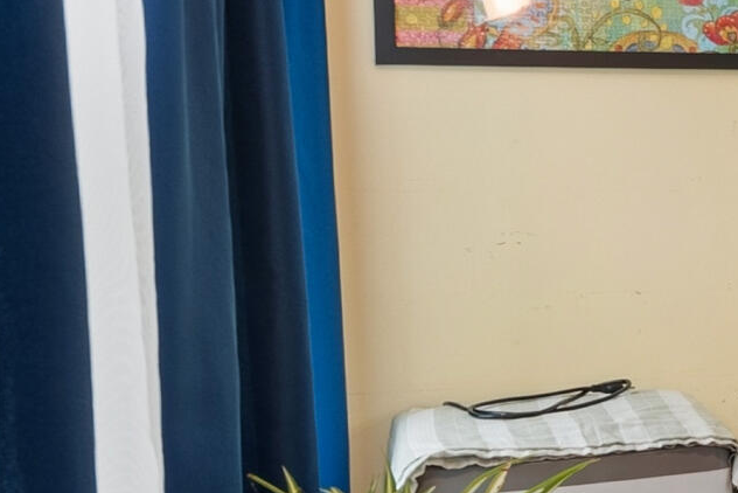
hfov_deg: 19.0
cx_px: 1393
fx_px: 1559
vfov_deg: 18.0
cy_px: 234
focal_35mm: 76
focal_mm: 16
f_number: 7.1
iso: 320
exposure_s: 1/15
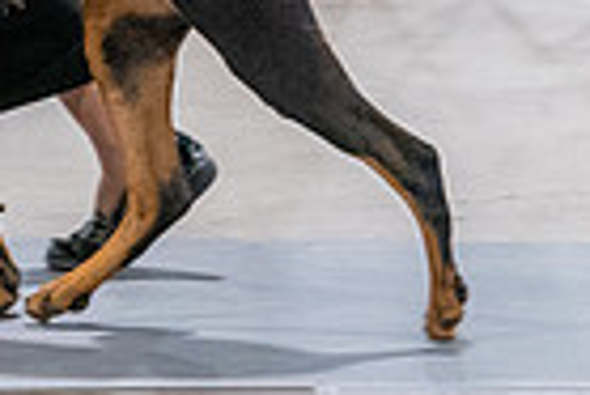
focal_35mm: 510
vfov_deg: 2.7
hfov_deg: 4.0
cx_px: -195
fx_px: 8367
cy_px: -299
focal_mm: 122
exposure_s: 1/320
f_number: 3.2
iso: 6400
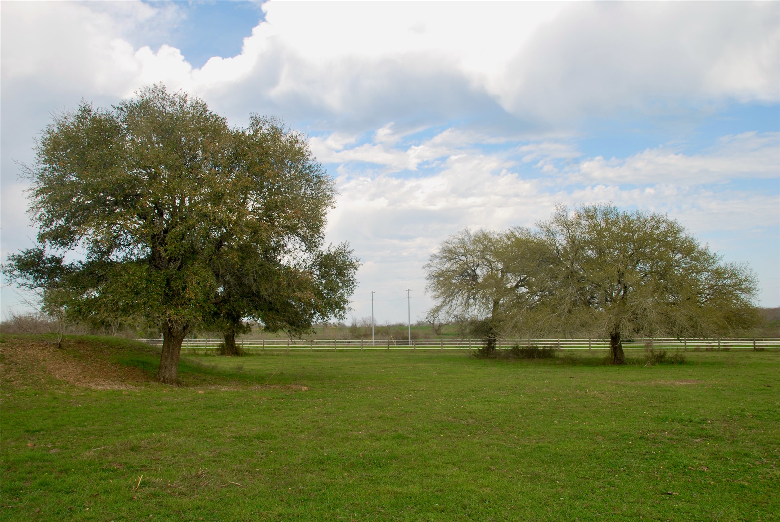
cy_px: 261
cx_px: 390
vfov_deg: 40.1
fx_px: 716
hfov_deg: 57.2
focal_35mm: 33
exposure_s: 1/200
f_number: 7.1
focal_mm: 22
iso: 100
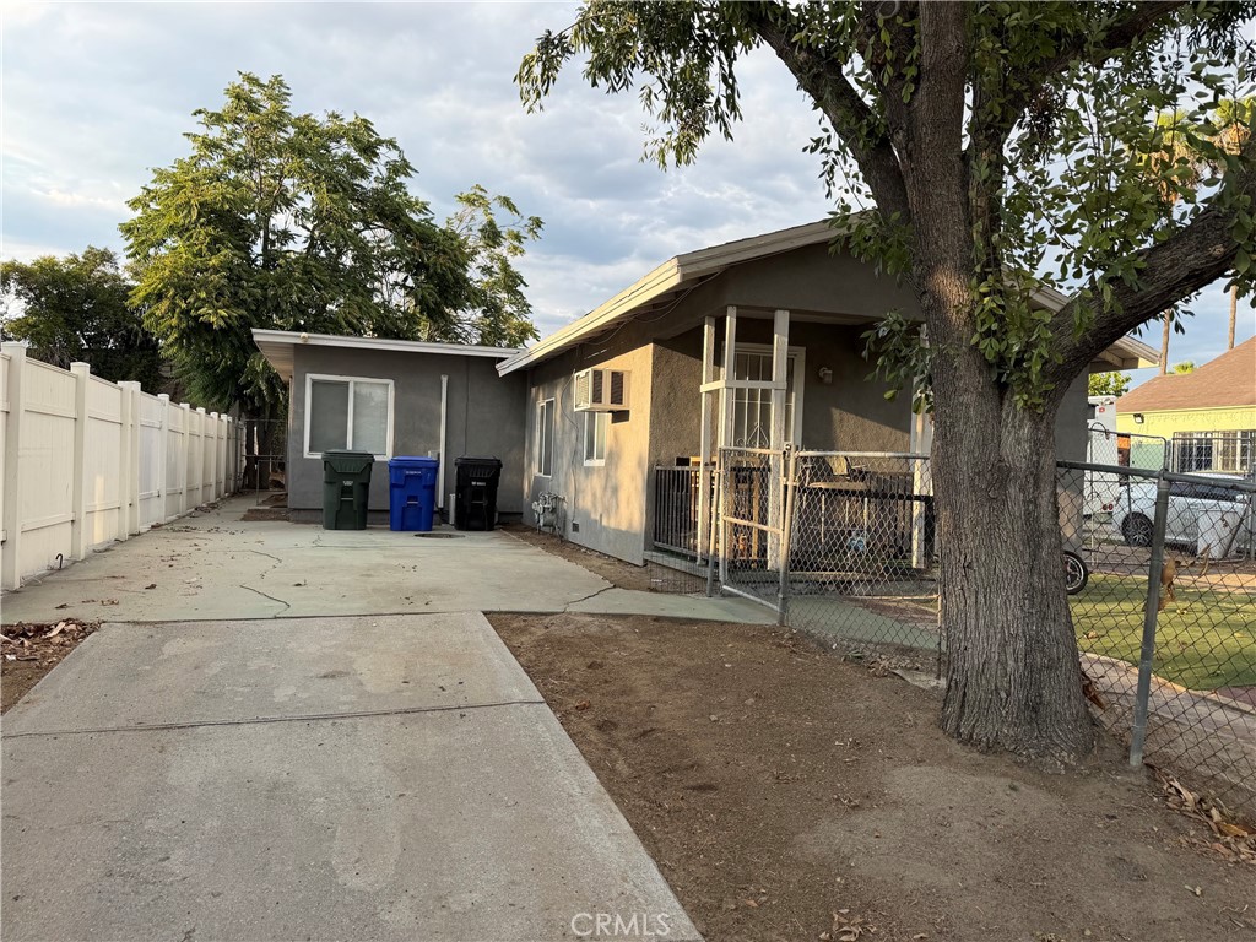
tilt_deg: -0.8
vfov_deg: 56.8
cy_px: 471
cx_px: 628
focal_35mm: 24
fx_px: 871
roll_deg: -1.9
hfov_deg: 71.6
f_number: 1.78
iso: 80
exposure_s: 1/1192
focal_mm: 6.76
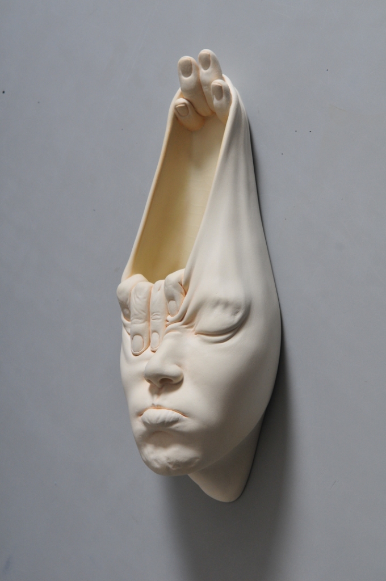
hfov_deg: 18.9
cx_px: 193
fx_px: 1161
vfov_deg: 28.1
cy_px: 290
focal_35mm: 72
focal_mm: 48
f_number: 7.1
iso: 400
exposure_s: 1/200
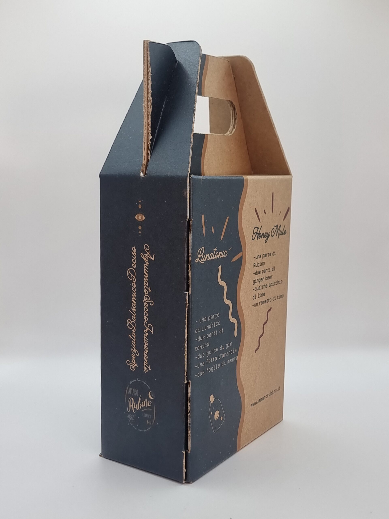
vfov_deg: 71.6
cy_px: 260
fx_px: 360
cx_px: 194
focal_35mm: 24
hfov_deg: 56.8
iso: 50
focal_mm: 6.7
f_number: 1.8
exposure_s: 1/120
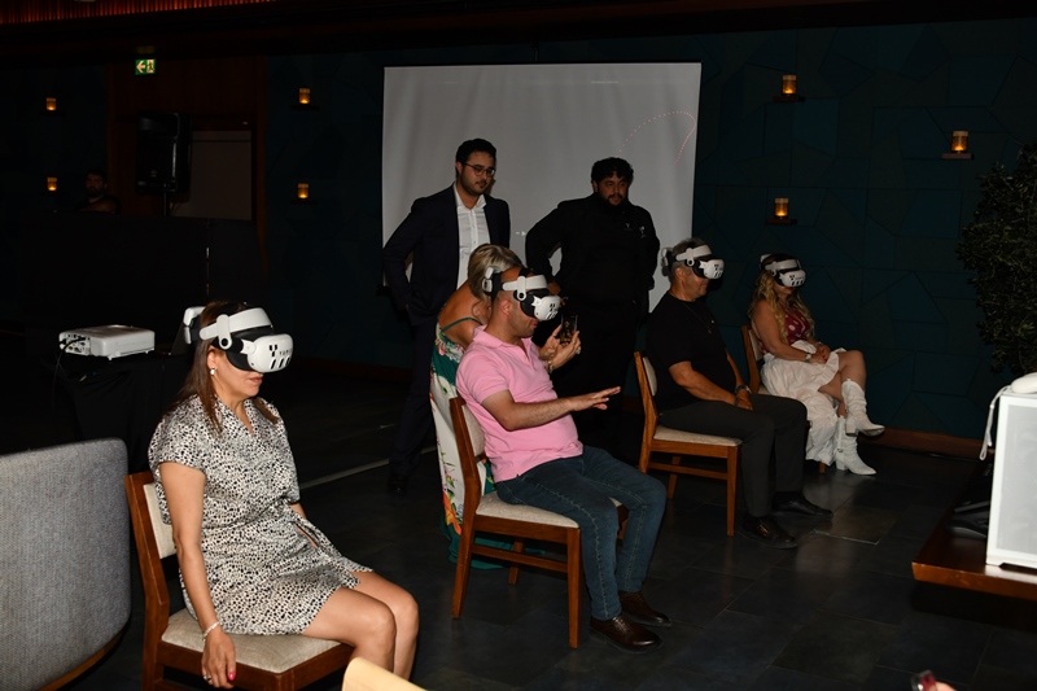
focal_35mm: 38
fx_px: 1094
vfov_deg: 35.0
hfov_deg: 50.7
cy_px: 346
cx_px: 518
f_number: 5.6
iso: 640
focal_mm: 38
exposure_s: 1/125
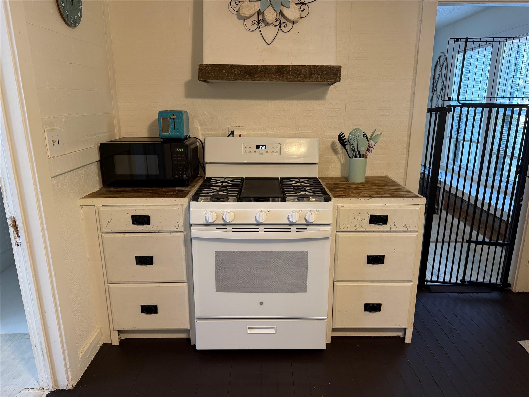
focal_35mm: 24
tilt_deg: -14.5
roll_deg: +0.0
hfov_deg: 71.6
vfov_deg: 56.8
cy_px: 198
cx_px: 264
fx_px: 367
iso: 200
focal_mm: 6.76
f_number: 1.78
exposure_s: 1/60
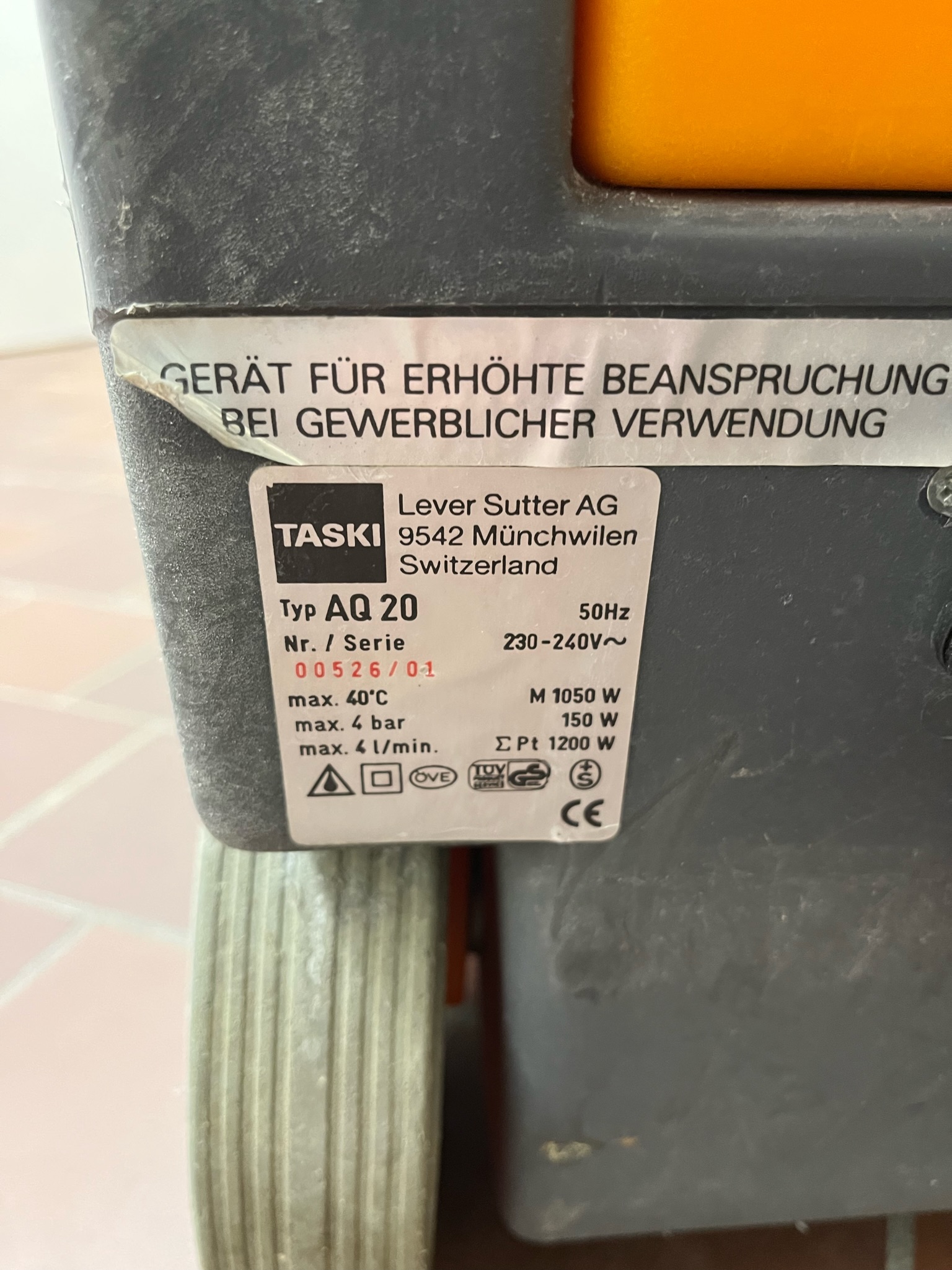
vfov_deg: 67.3
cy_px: 635
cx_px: 476
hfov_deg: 53.0
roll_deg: +1.2
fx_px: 954
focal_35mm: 26
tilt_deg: -20.9
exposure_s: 1/50
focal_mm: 5.1
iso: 400
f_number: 1.6
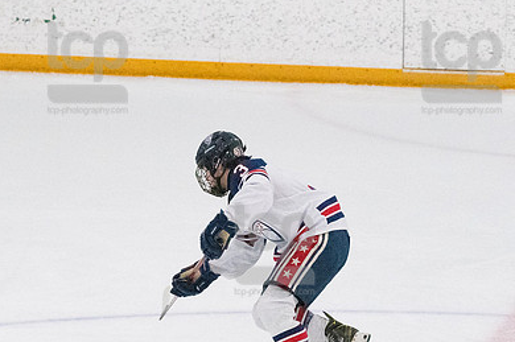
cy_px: 250
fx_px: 4786
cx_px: 275
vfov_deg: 4.1
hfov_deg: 6.2
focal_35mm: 335
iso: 8000
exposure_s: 1/1600
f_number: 5
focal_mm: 150
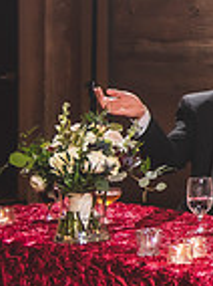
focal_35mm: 174
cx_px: 590
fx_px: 1432
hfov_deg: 7.6
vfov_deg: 11.3
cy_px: 33
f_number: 2.8
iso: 500
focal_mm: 42
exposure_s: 1/125
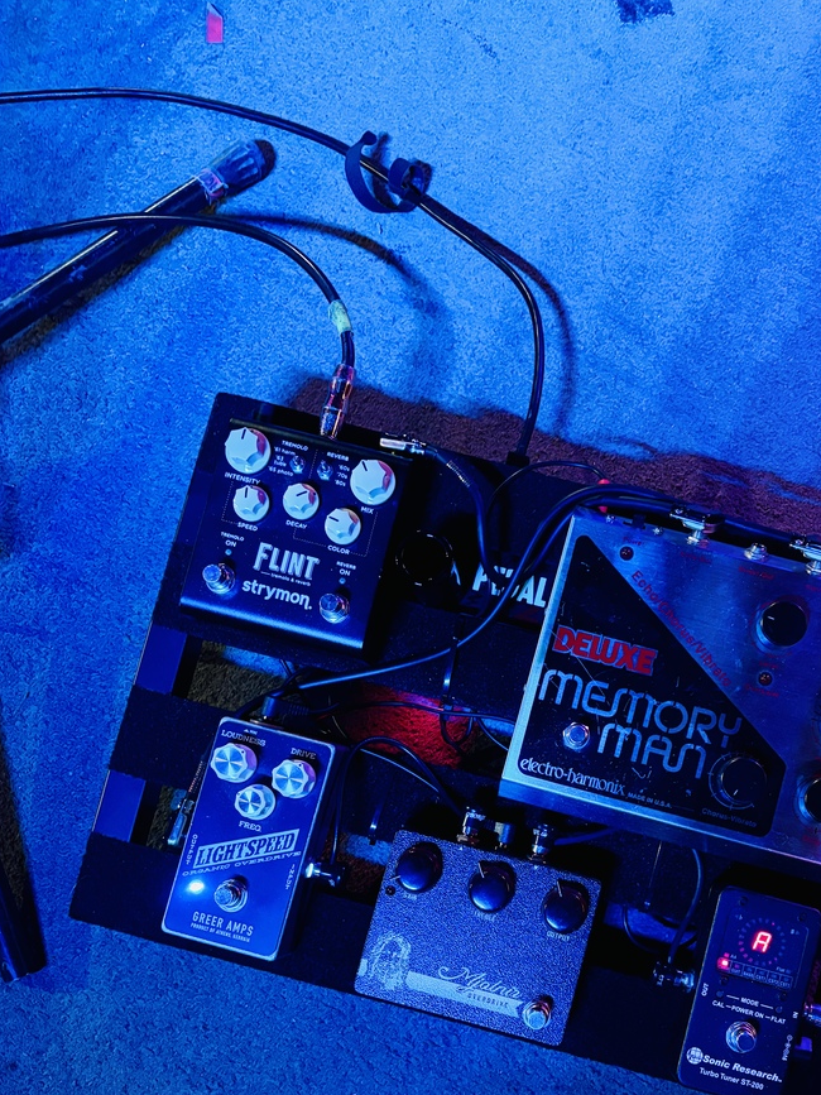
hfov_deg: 39.2
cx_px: 549
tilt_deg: -74.7
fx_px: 1139
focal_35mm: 36
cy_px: 729
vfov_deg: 50.5
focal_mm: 5.96
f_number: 1.6
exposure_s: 1/30
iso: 800
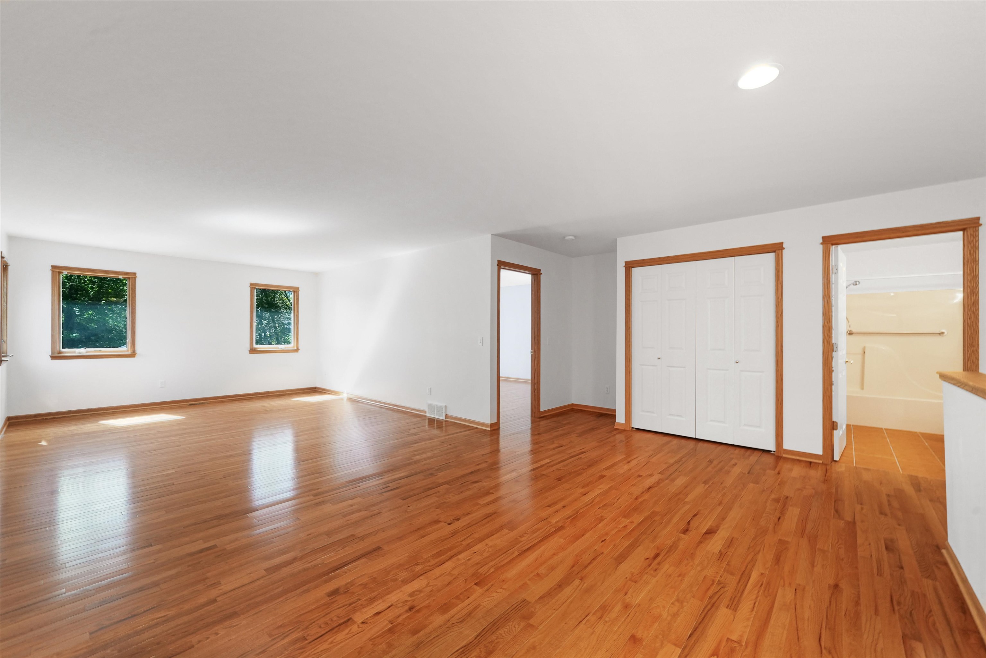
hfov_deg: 104.2
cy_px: 329
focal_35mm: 14
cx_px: 493
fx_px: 384
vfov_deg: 81.3
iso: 2000
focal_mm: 14
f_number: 10
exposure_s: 1/2
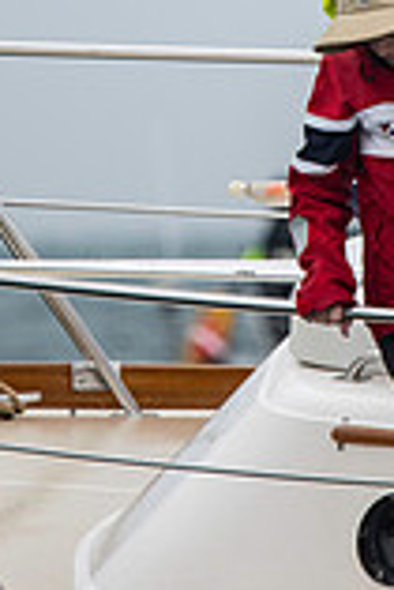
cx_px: 308
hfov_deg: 1.1
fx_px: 21146
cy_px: -86
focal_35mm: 1291
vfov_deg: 1.6
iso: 400
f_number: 4
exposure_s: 1/4000
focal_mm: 300
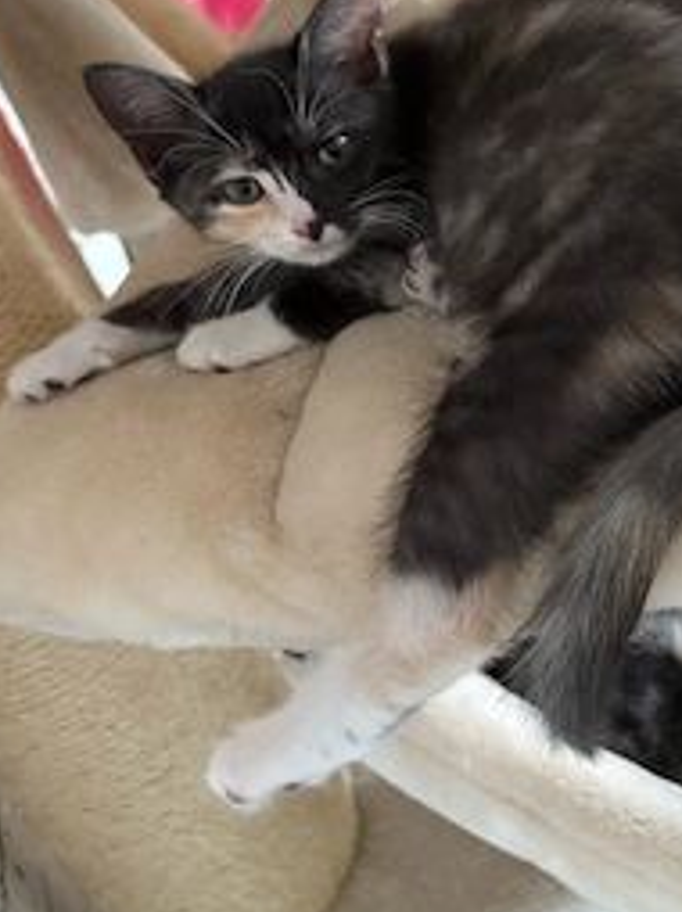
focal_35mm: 41
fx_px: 1079
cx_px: 334
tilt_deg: -23.5
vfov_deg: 45.0
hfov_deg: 35.1
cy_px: 291
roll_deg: +24.6
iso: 500
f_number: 1.6
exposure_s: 1/40
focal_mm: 5.96
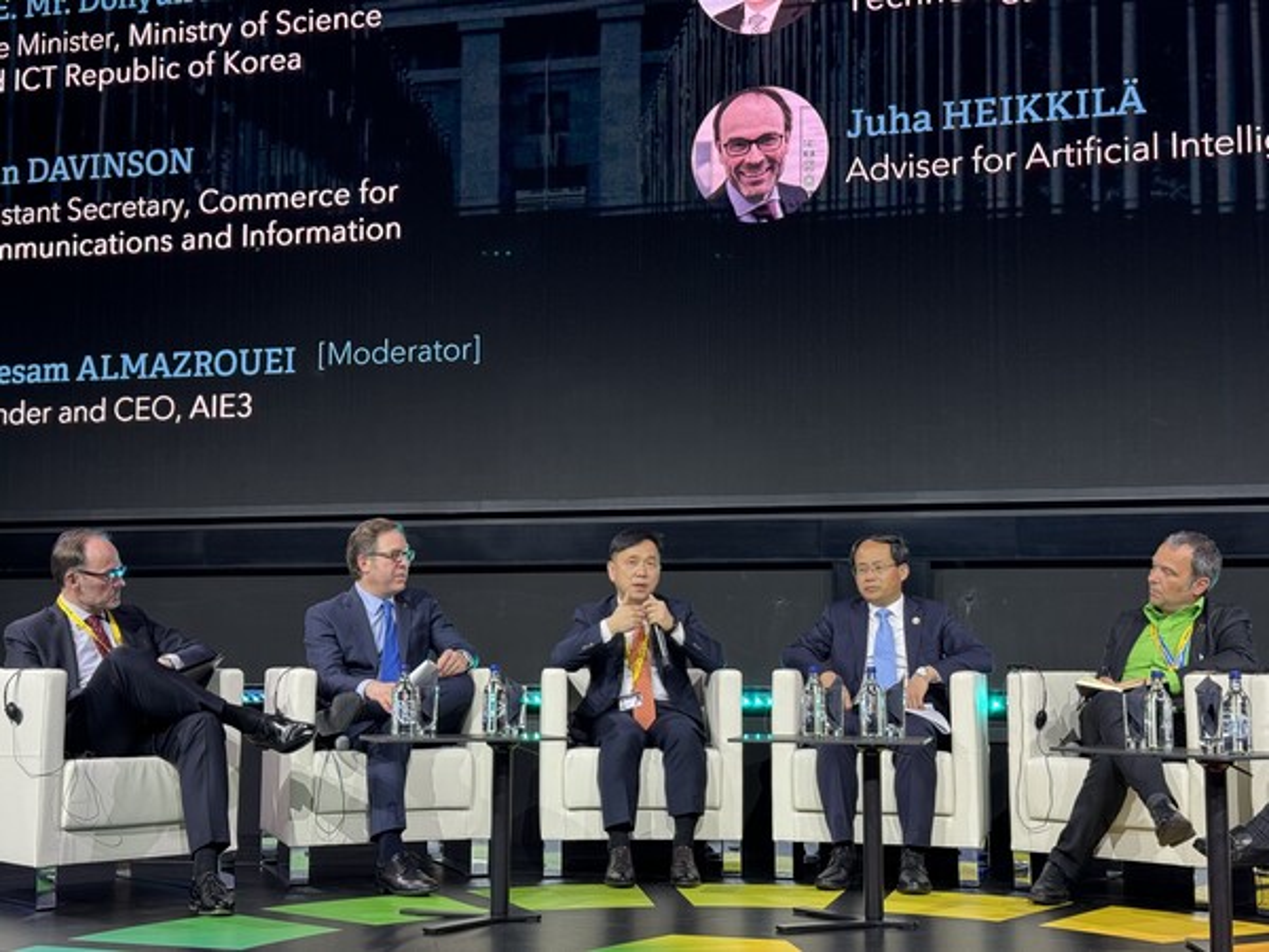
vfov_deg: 30.3
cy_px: 476
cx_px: 634
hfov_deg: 39.7
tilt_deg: +4.6
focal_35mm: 48
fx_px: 1760
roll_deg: -0.7
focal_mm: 6.76
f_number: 1.78
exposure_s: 1/100
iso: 100
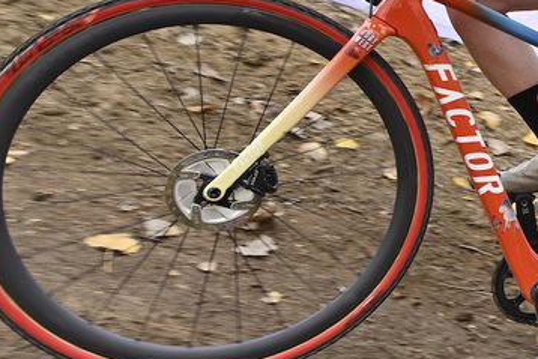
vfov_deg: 26.9
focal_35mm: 50
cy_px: 119
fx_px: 747
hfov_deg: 28.3
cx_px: 778
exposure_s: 1/250
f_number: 5
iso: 400
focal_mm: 14
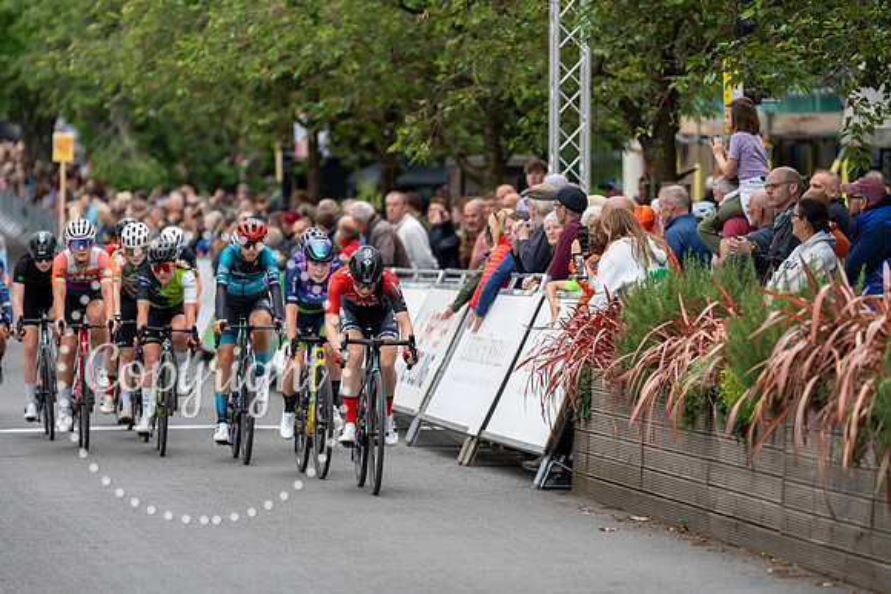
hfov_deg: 10.3
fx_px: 4951
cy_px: 297
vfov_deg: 6.9
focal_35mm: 200
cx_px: 446
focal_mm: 200
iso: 1000
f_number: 2.8
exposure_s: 1/800
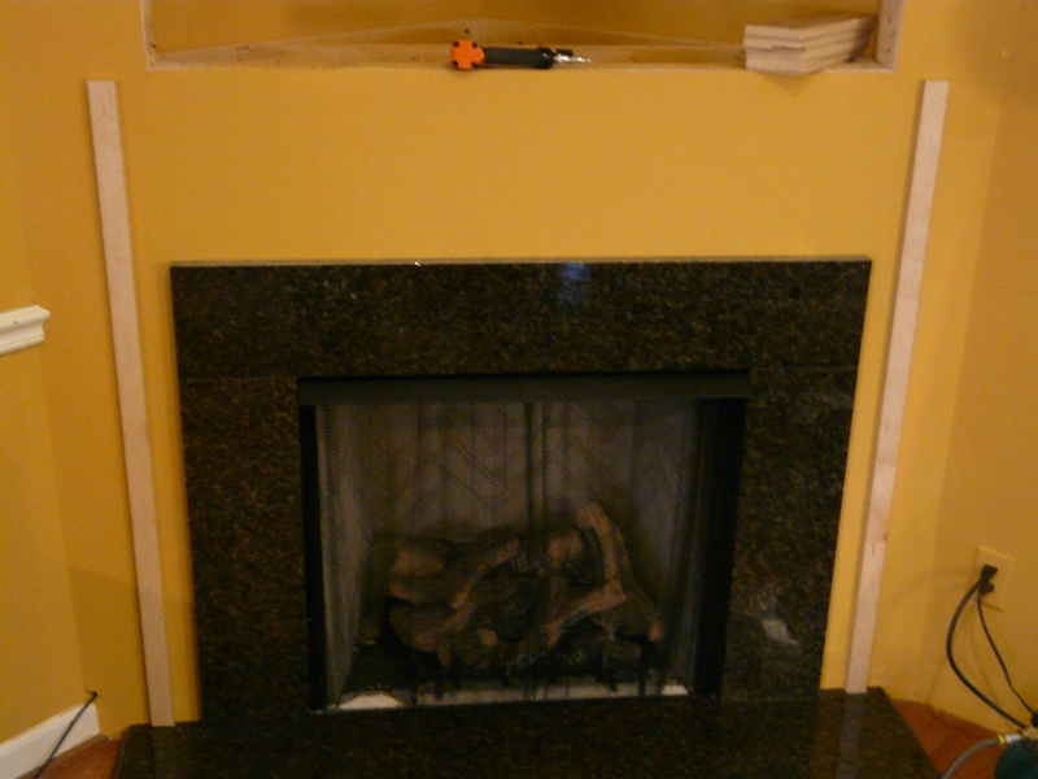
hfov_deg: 42.1
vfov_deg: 32.2
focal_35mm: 45
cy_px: 390
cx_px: 519
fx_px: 1349
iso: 400
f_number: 3.2
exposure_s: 1/8
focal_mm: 7.4
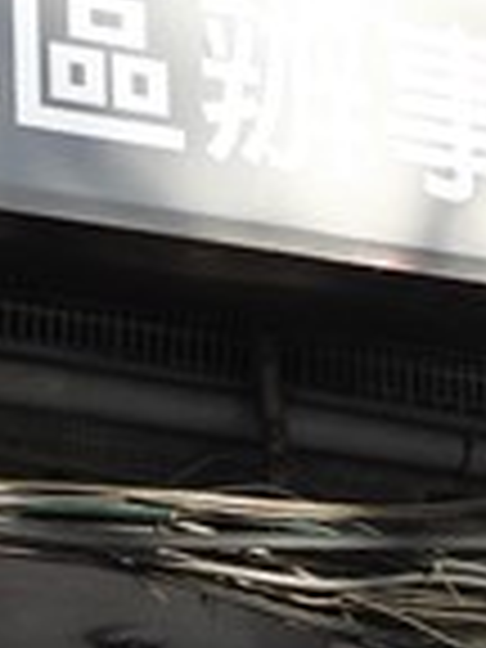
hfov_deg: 8.6
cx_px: -117
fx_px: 3201
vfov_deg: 11.0
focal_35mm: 171
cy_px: 1030
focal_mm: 4.3
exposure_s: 1/60
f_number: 2.8
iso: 100
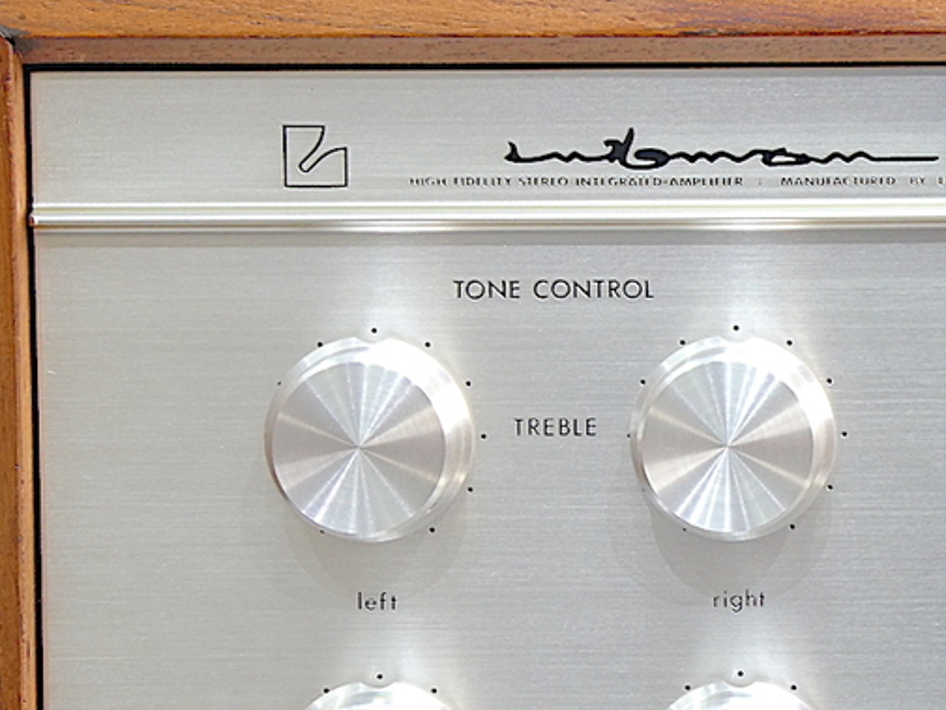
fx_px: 7845
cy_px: 555
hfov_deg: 6.9
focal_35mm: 287
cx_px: 779
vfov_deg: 5.2
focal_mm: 27.1
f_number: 5.4
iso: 200
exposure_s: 1/8
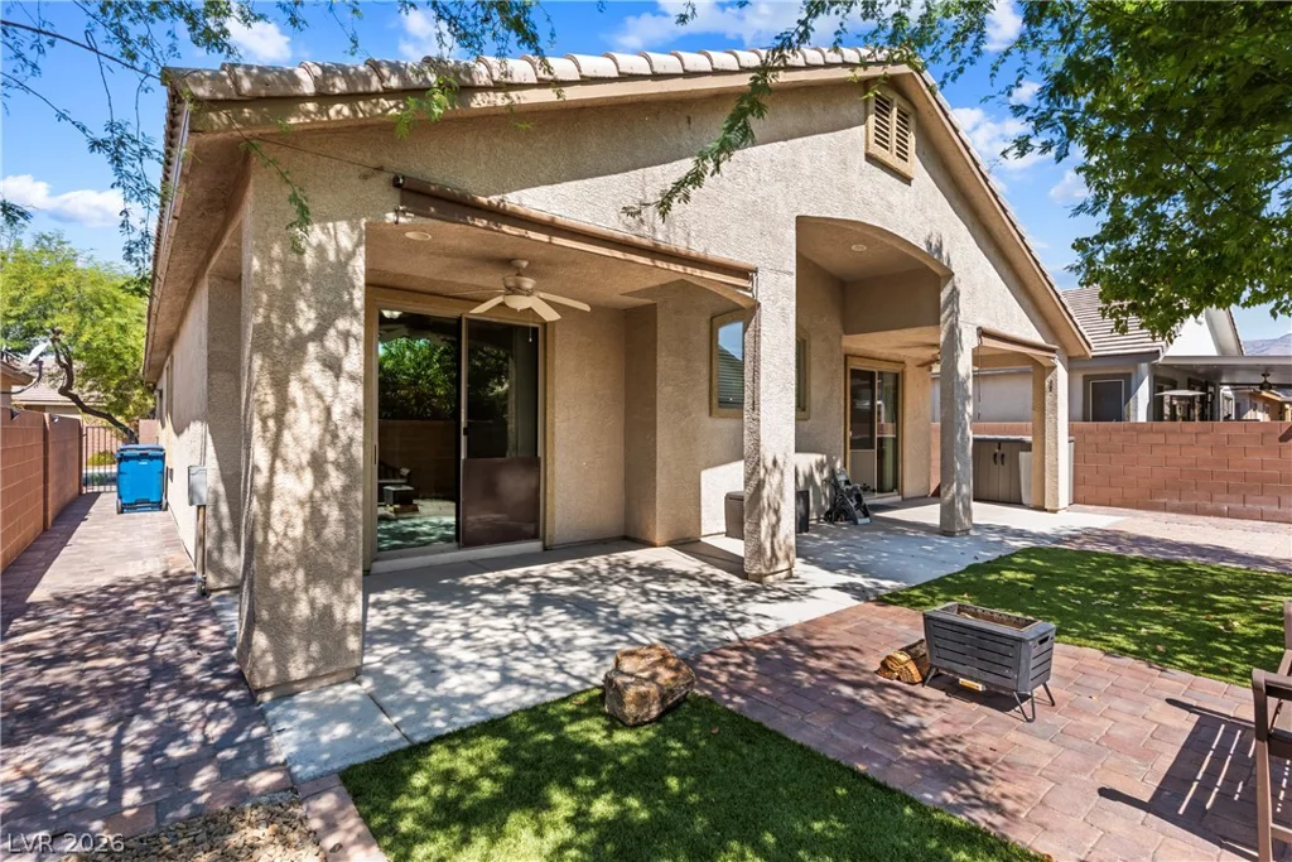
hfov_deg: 93.3
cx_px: 646
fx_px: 610
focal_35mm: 17
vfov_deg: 70.5
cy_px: 431
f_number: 8
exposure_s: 1/320
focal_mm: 17
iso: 400
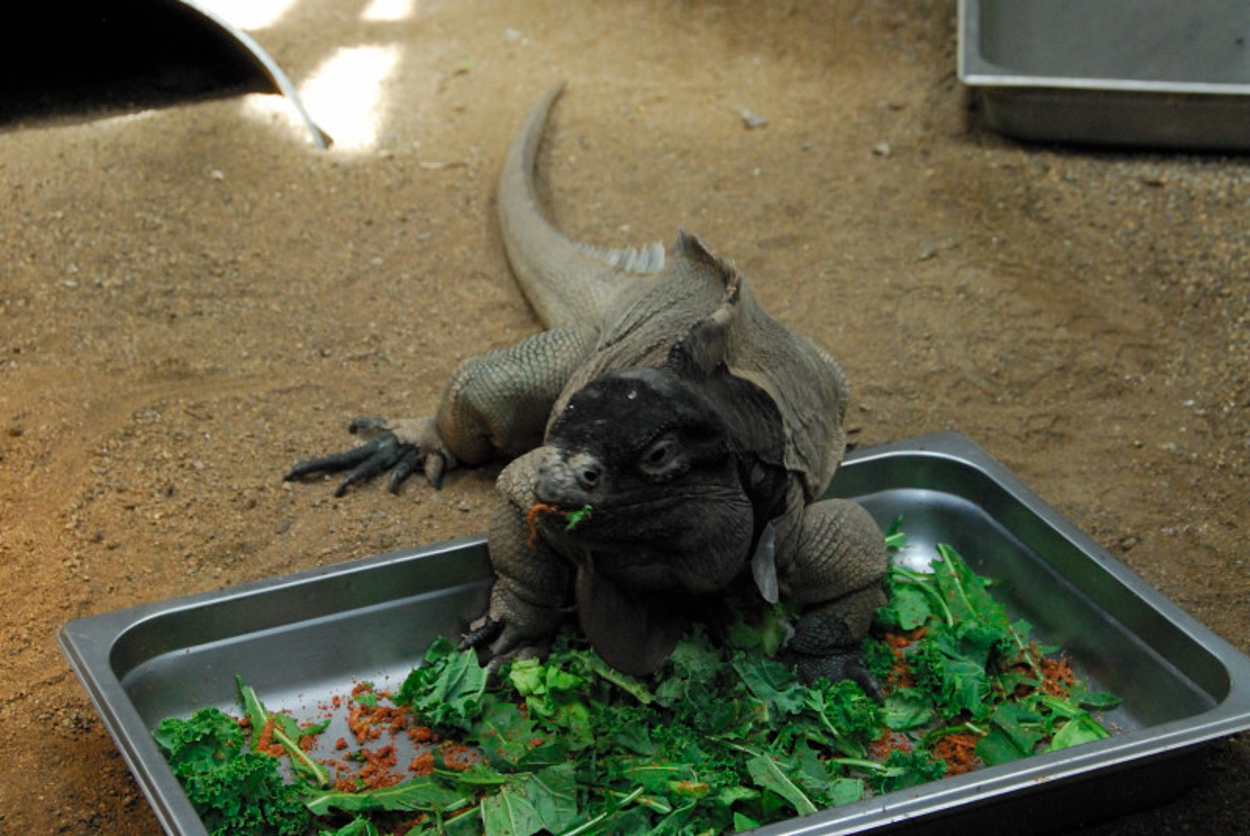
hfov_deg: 24.6
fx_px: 2867
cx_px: 625
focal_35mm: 82
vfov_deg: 16.6
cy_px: 418
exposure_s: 1/80
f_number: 8
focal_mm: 55
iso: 1600
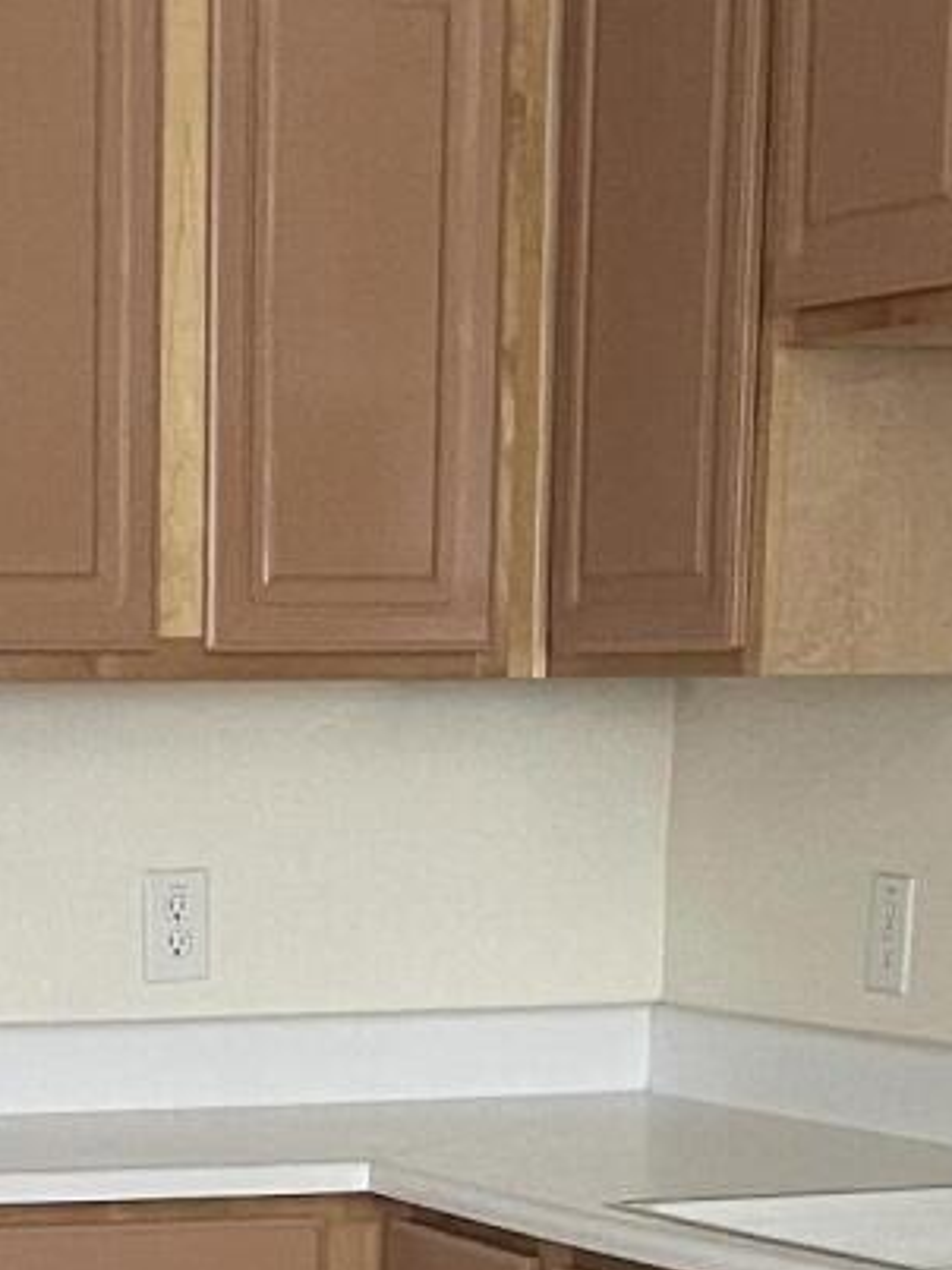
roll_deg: +0.7
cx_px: -35
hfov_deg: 11.4
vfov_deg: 14.2
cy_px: 1963
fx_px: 4733
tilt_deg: -14.7
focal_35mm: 129
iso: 125
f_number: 1.6
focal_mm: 4.2
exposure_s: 1/65
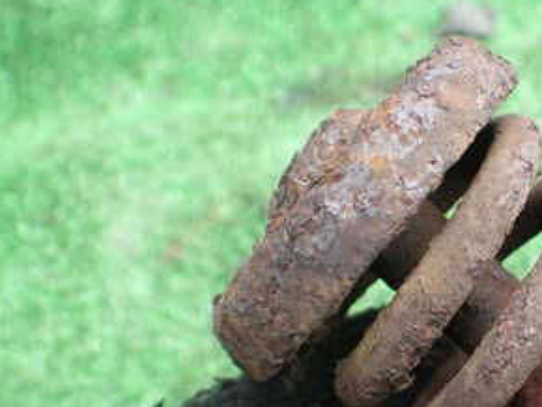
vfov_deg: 23.5
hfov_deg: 29.9
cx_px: 484
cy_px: 280
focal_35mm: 62
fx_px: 972
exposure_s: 1/125
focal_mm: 5.4
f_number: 2.3
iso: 250
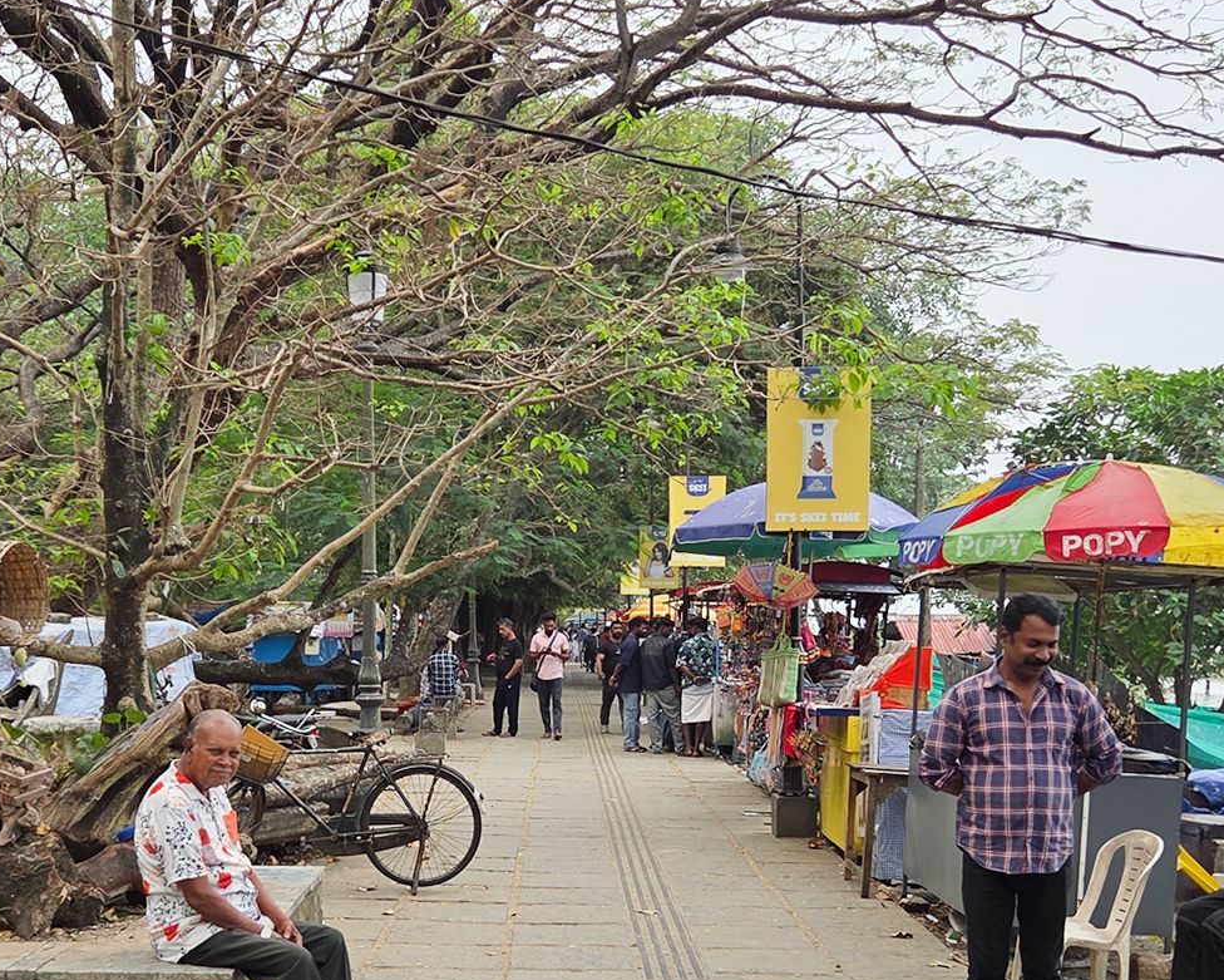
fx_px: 1667
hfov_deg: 40.2
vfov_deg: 32.4
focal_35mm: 46
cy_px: 684
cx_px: 512
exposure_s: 1/1936
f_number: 1.8
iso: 80
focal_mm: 5.4
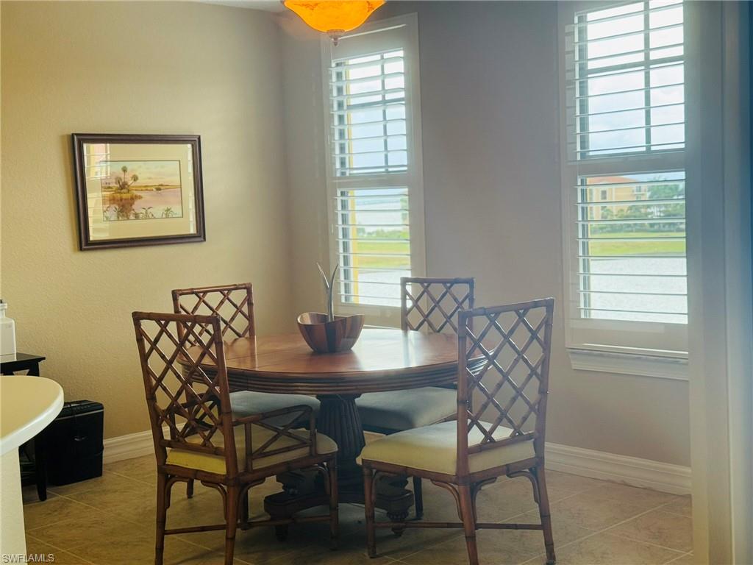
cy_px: 282
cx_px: 376
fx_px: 1044
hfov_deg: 39.7
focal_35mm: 48
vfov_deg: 30.3
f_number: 1.78
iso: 80
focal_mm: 6.76
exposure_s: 1/120
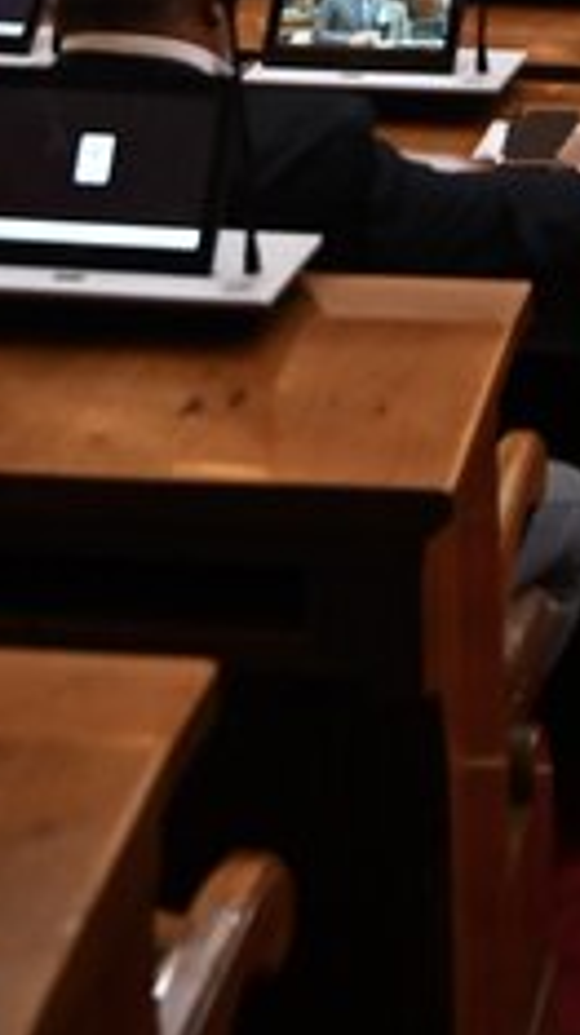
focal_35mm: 113
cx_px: 974
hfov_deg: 10.2
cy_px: -487
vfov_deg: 17.2
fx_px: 3101
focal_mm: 24
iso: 800
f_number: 2.8
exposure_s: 1/250
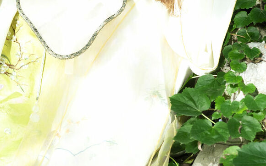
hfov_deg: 8.4
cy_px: -36
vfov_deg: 5.2
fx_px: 1804
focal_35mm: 249
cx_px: 68
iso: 250
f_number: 4
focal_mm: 90
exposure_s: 1/200
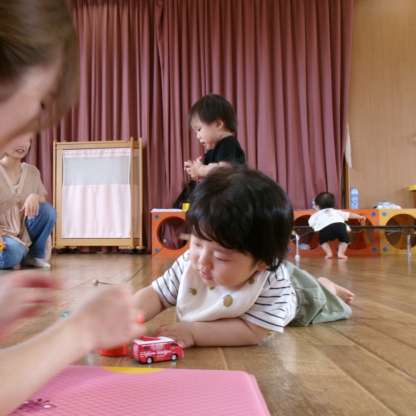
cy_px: 211
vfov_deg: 48.4
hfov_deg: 47.5
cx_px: 131
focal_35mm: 34
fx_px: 462
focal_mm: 5.1
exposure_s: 1/34
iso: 143
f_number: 3.9
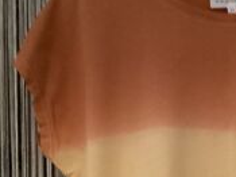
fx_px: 579
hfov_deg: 22.5
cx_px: 213
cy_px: 196
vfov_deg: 16.8
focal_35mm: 85
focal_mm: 3.3
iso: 800
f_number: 2.4
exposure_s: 1/20
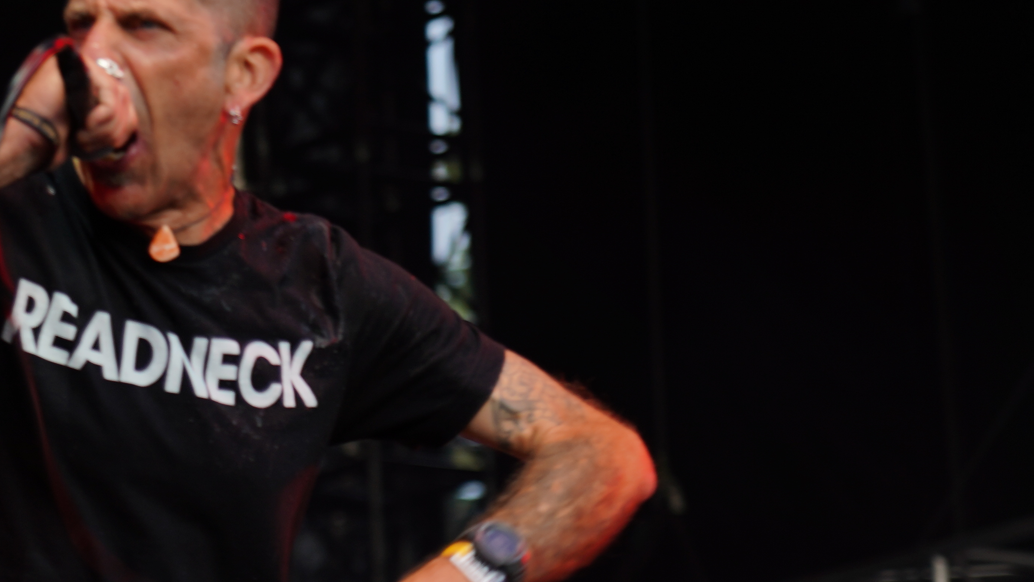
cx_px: -36
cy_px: 522
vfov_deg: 5.1
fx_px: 6497
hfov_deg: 9.0
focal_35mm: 237
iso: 160
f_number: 4
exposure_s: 1/125
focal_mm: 105
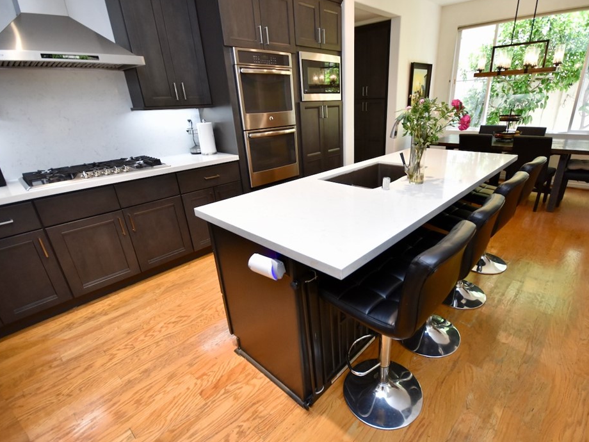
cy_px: 224
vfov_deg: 74.7
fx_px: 289
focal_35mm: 17
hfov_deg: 90.6
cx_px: 328
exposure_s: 1/125
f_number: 4
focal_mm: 10
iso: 1000
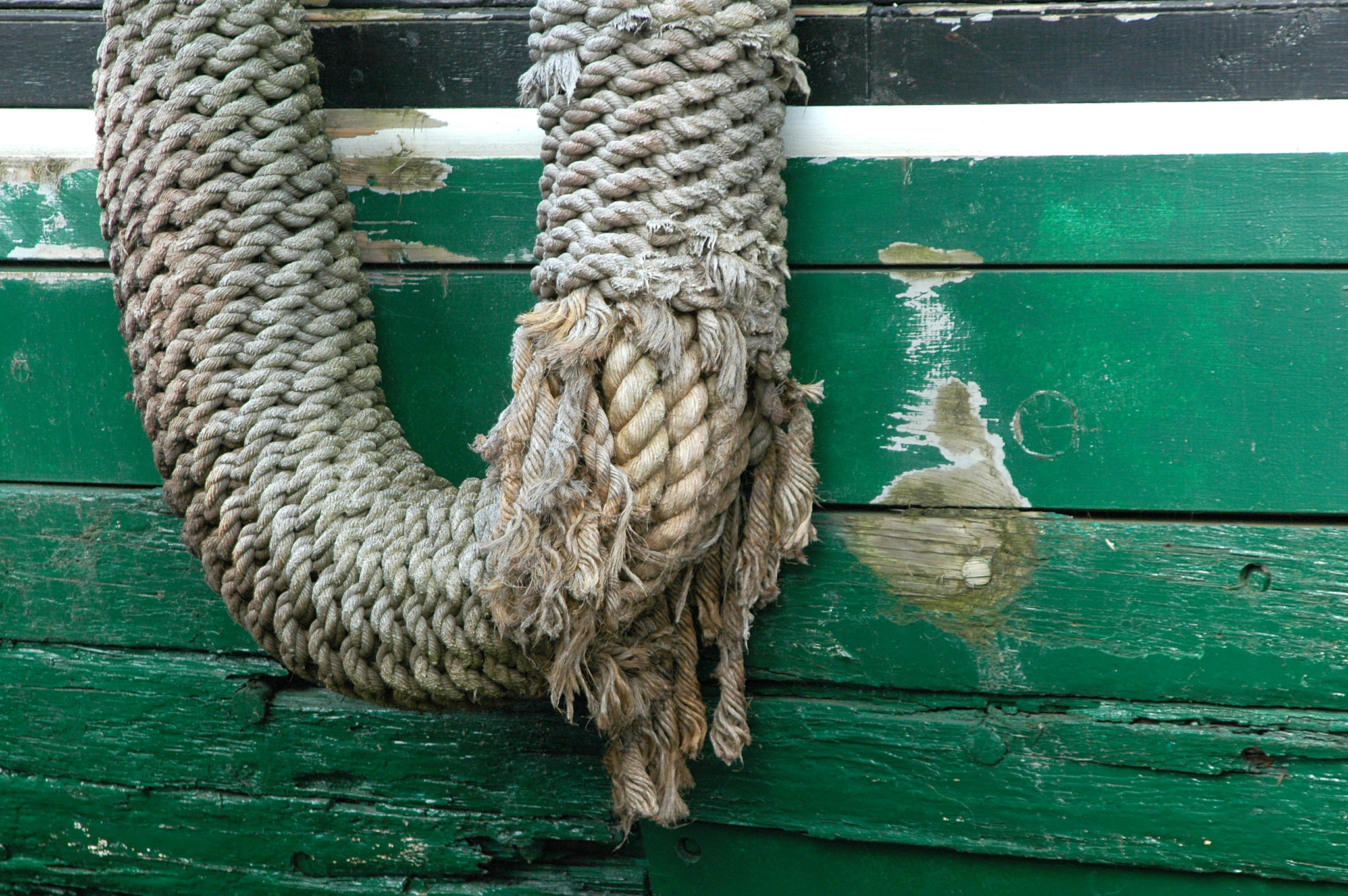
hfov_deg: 10.2
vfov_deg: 6.8
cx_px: 674
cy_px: 448
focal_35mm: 202
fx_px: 7576
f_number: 6
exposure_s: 1/200
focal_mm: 135
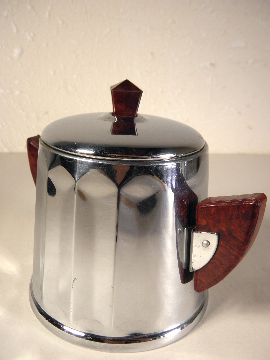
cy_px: 180
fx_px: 354
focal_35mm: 34
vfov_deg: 54.0
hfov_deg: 41.8
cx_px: 135
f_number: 3.7
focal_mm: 6.2
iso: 100
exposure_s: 1/80
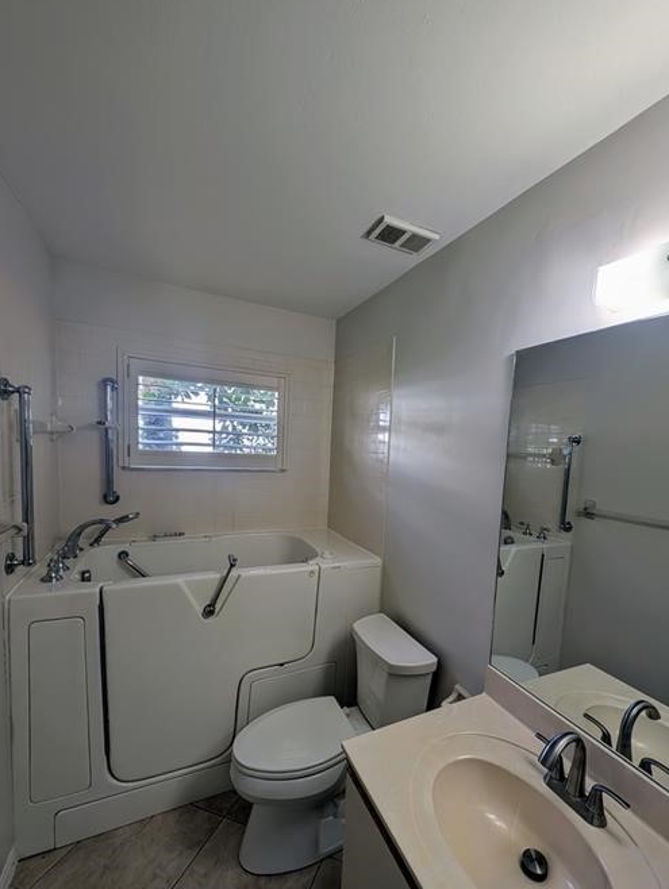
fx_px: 360
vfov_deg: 101.8
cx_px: 370
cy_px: 478
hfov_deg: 85.5
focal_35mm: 14
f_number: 1.95
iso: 45
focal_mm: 2.23
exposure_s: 1/120
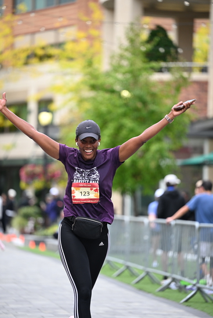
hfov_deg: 8.1
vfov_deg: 12.1
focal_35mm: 170
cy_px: 159
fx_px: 1508
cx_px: 106
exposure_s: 1/1600
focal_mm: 170
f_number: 2.8
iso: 640
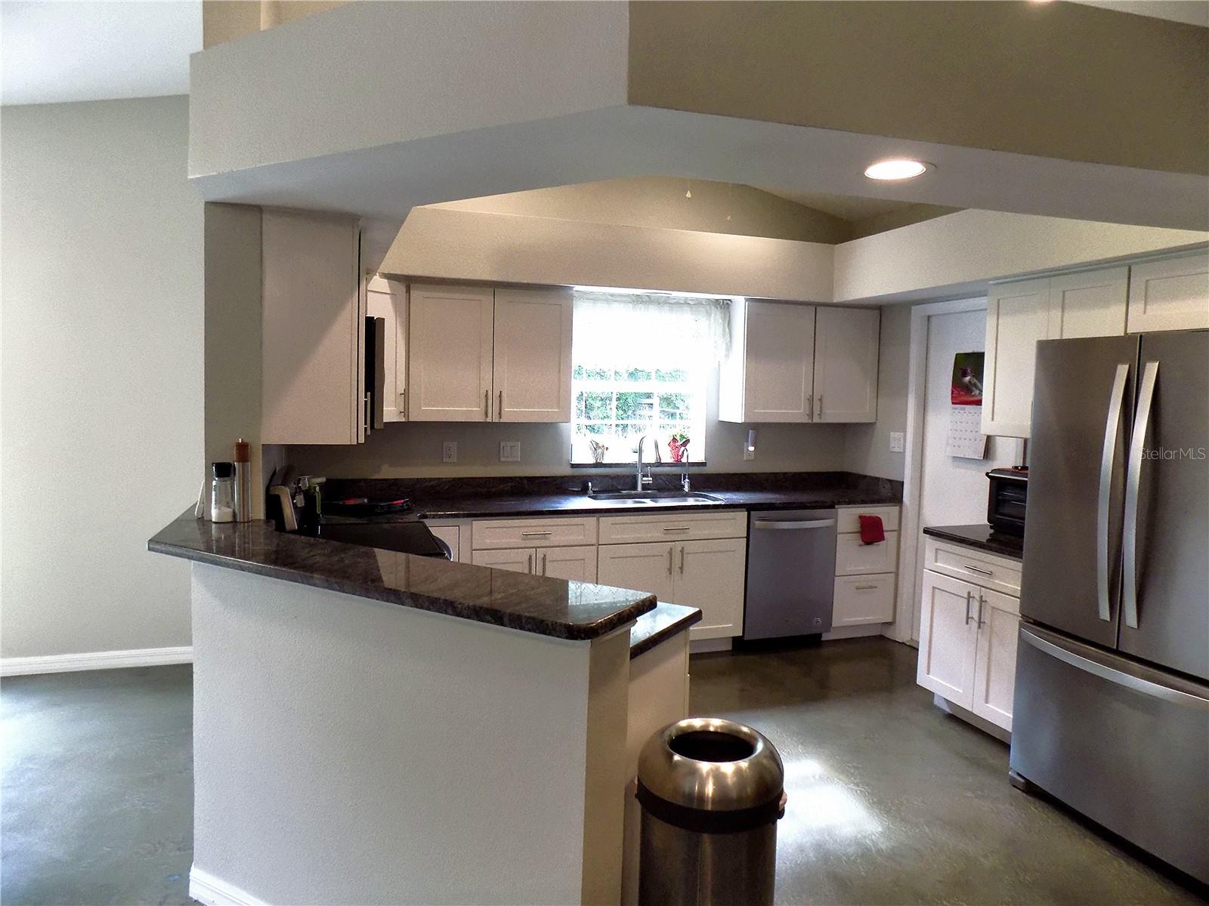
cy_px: 453
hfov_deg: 73.9
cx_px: 604
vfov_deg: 58.9
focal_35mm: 23
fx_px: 803
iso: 220
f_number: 3.1
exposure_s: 1/30
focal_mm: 4
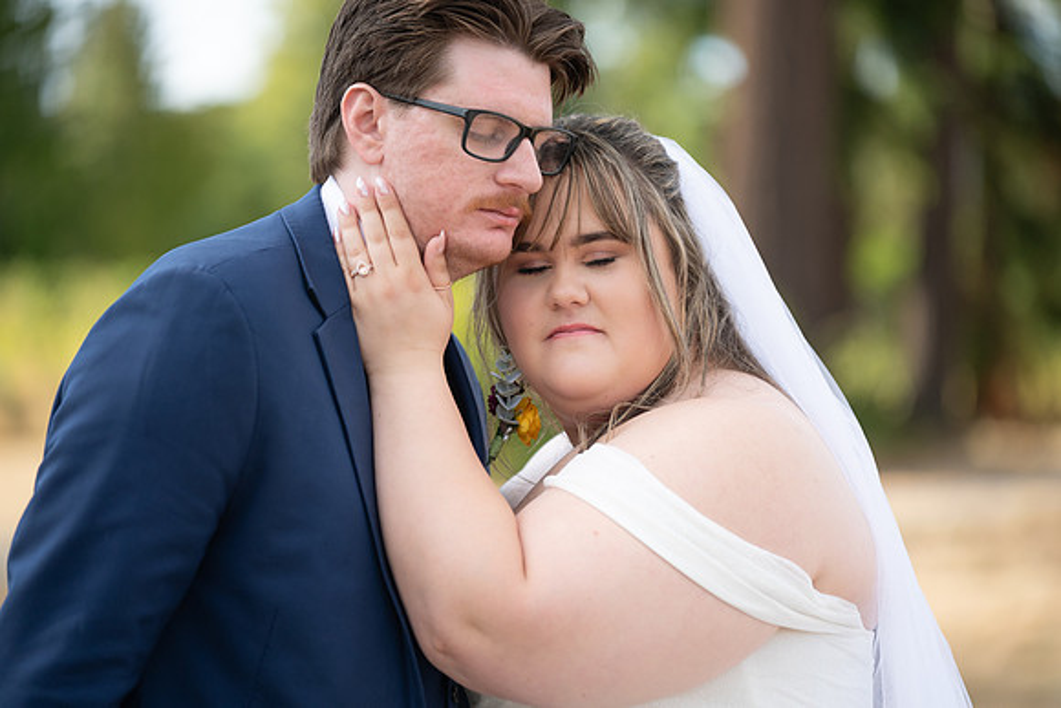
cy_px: 354
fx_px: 4422
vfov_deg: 9.2
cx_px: 530
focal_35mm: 150
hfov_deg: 13.7
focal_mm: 150
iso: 400
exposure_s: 1/1600
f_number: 2.8
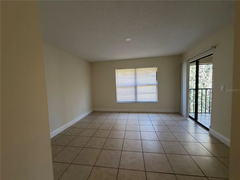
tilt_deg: -2.5
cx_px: 120
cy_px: 90
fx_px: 97
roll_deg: +2.6
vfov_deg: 85.7
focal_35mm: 14
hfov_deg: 102.1
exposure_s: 1/112
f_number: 2.2
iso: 320
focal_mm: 2.22
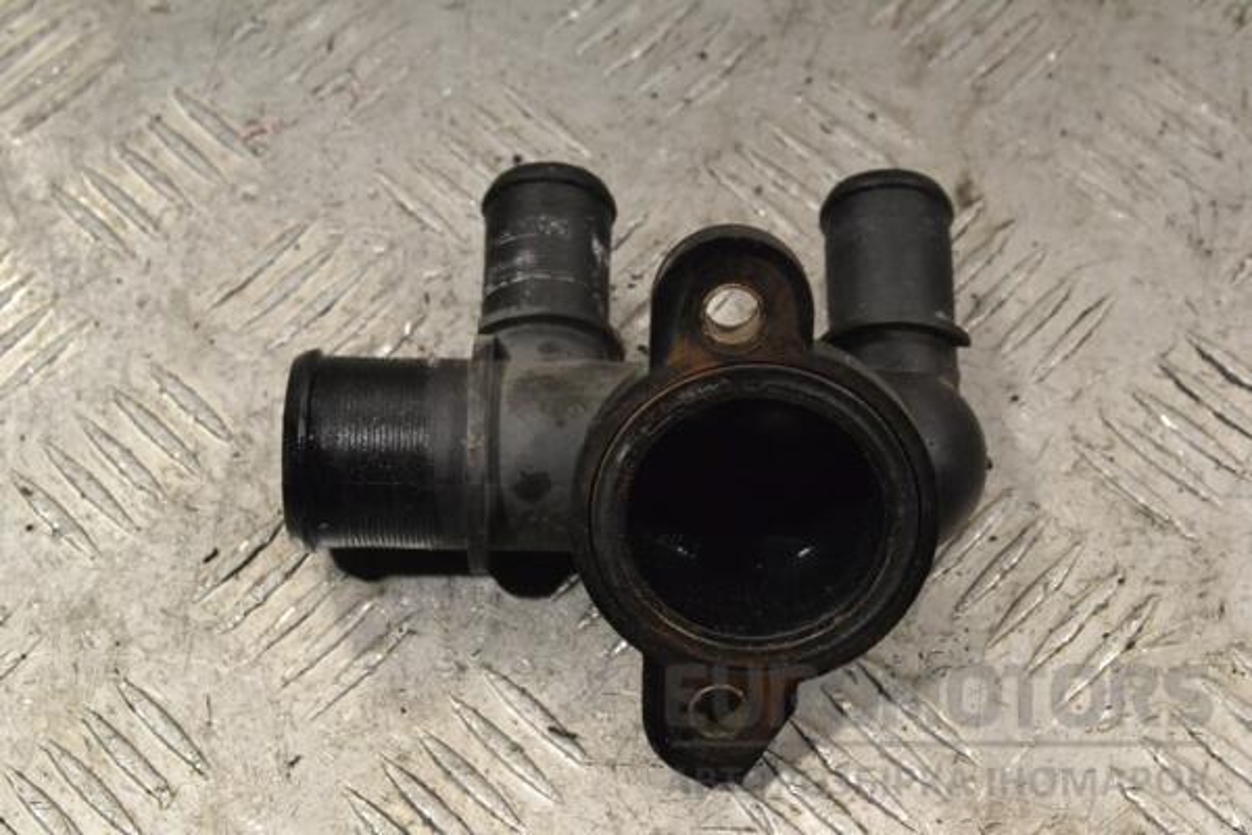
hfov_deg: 29.9
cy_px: 418
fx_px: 2347
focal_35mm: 68
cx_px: 626
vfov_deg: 20.2
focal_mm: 45
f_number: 9
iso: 3200
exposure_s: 1/320
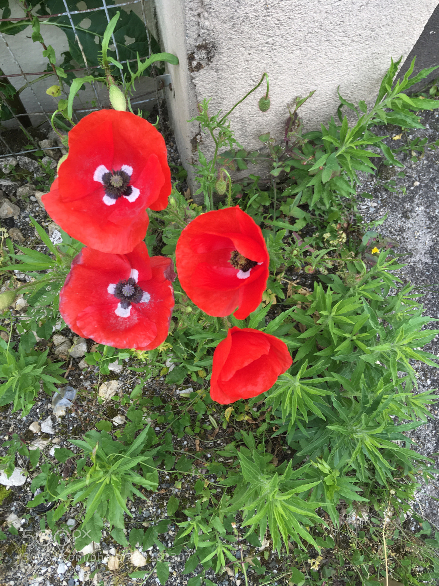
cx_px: 220
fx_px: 490
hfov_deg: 48.2
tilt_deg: -77.9
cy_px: 293
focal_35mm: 29
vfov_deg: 61.7
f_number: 2.2
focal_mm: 4.15
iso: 32
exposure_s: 1/100
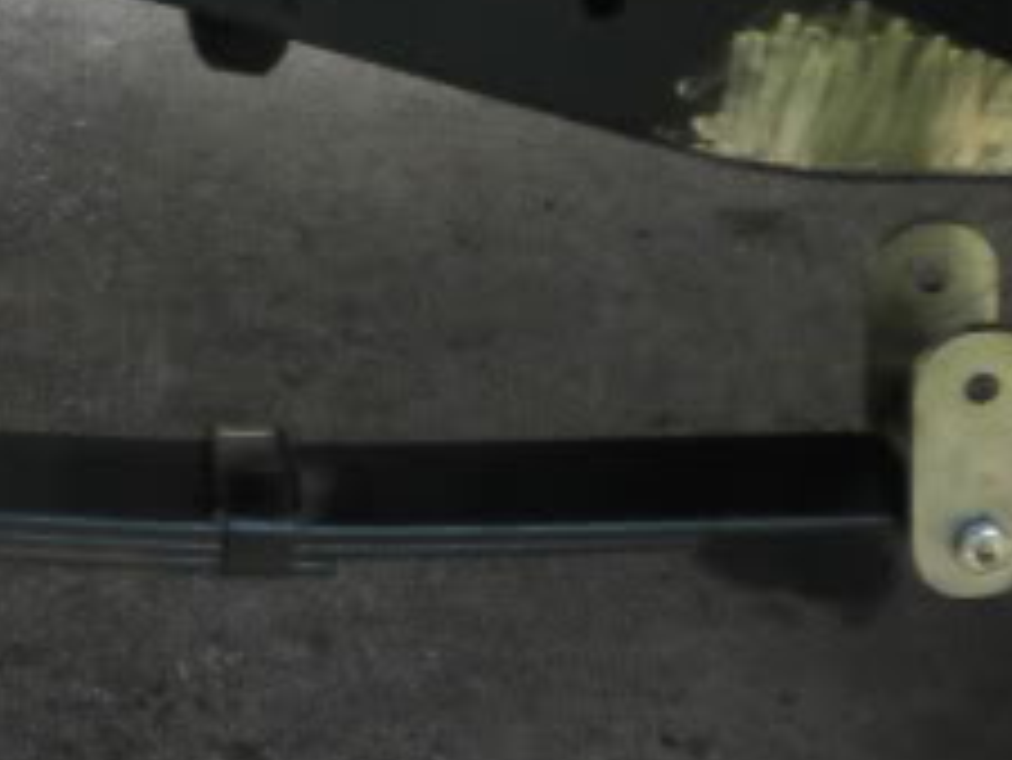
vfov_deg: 9.3
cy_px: 40
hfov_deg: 12.2
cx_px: -166
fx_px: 4651
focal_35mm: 159
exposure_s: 1/110
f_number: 3.1
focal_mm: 6.3
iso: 80
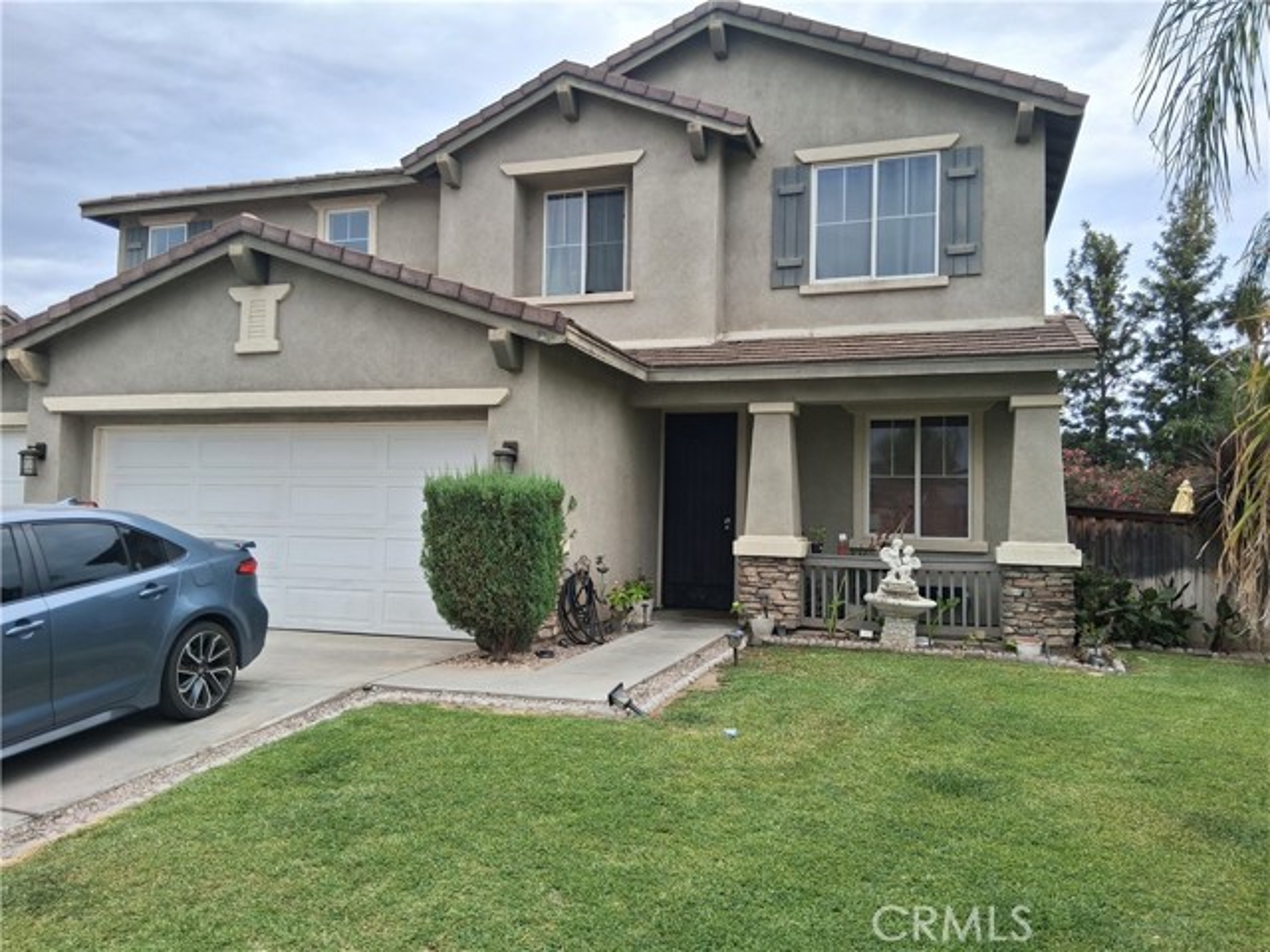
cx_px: 635
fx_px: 954
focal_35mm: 26
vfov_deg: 53.1
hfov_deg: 67.3
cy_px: 476
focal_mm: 3.98
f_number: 1.8
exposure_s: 1/525
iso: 25
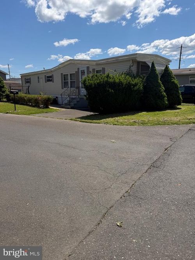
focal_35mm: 24
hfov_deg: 56.8
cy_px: 130
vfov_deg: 71.6
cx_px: 98
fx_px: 180
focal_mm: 6.76
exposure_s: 1/5714
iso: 80
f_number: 1.78
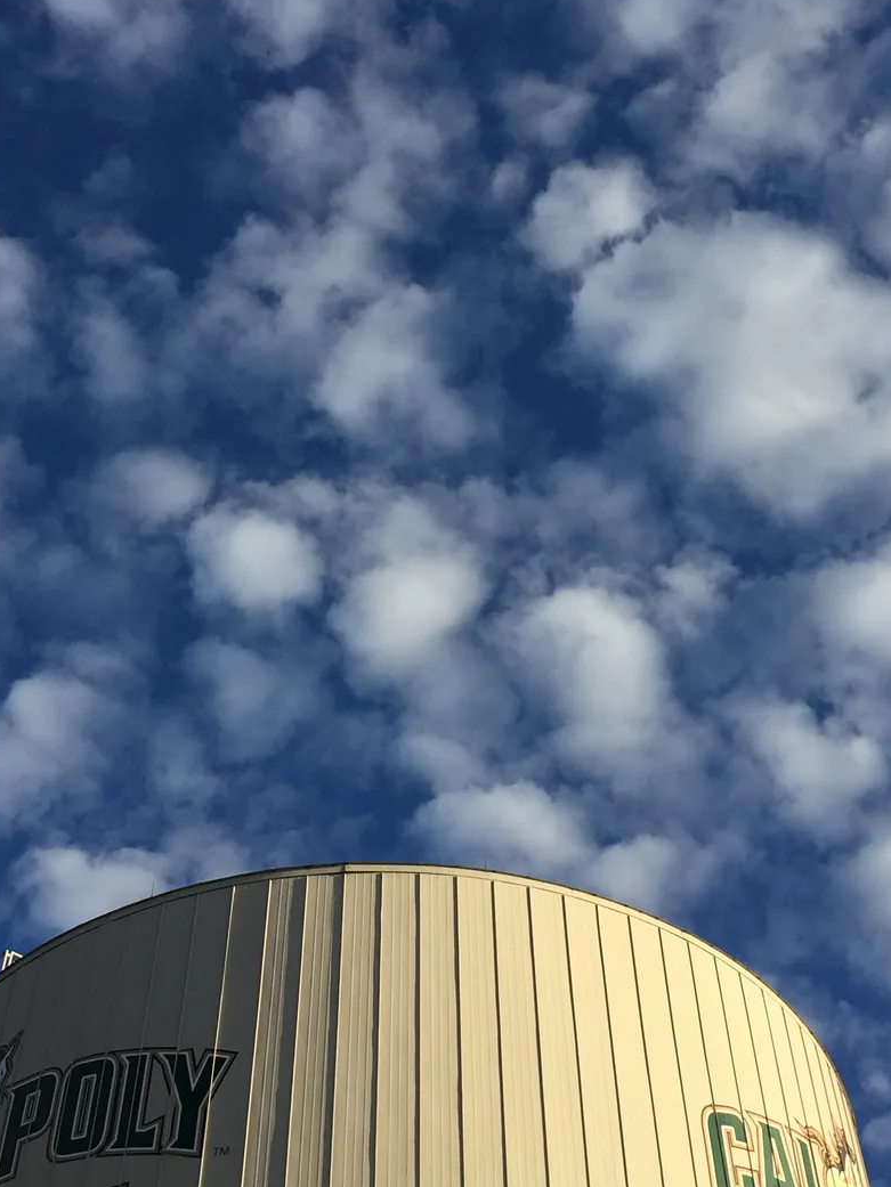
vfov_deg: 36.7
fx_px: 1784
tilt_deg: +57.1
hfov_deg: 28.0
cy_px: 484
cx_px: 476
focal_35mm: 52
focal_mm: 4.15
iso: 32
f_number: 2.2
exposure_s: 1/1647
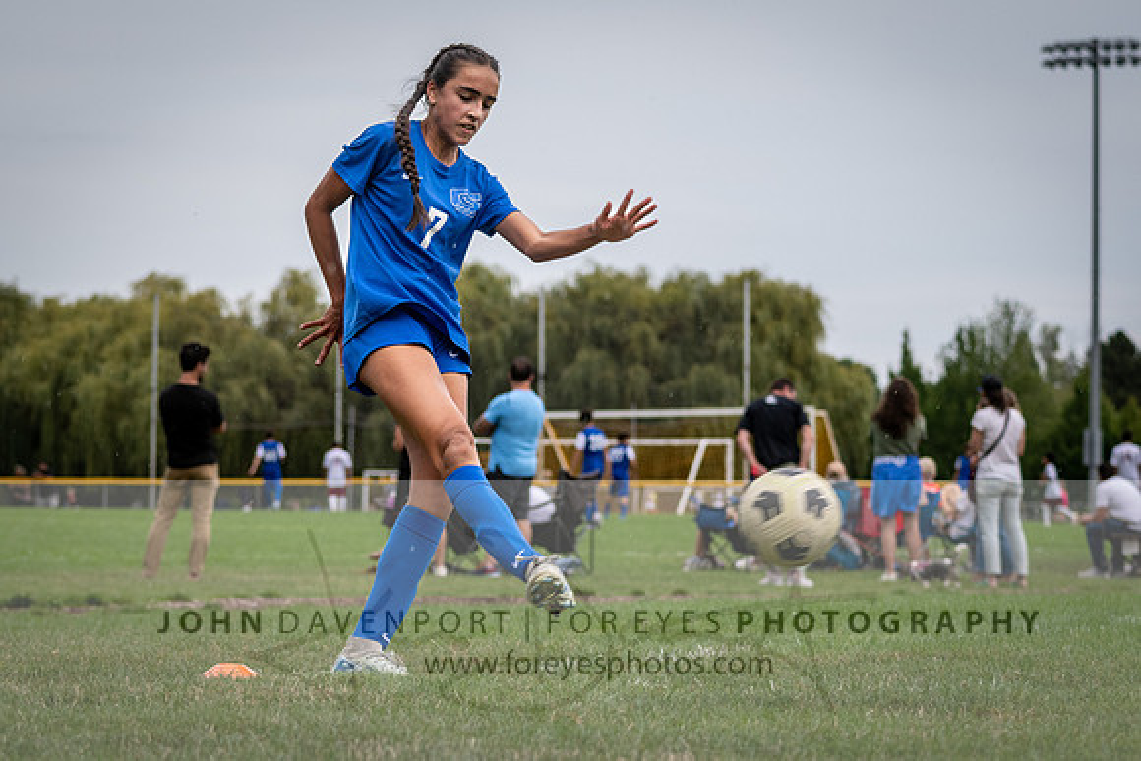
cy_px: 314
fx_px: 5039
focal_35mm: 159
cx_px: 395
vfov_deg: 8.6
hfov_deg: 12.9
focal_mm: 98
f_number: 5.6
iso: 560
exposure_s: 1/1000
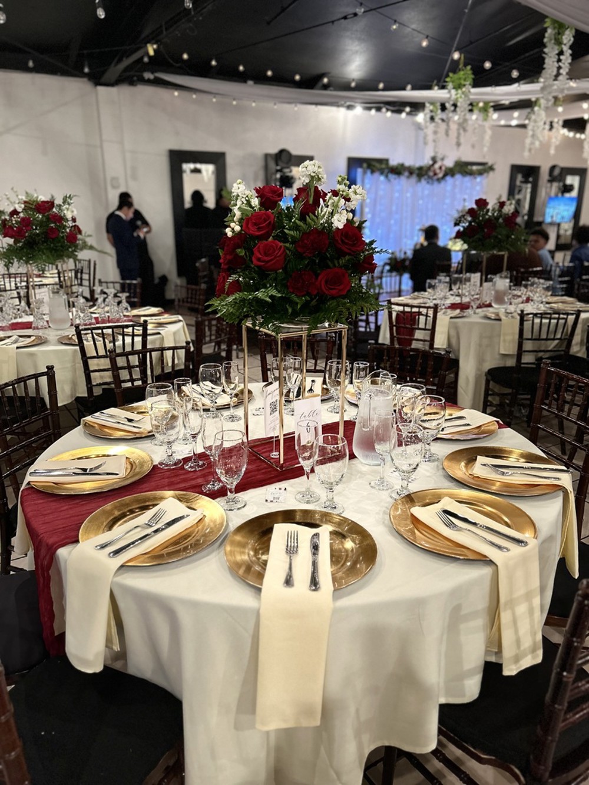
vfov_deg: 67.3
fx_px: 590
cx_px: 294
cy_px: 392
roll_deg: +0.0
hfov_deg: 53.1
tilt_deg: -17.0
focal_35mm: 26
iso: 400
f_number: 1.5
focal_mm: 5.7
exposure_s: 1/60
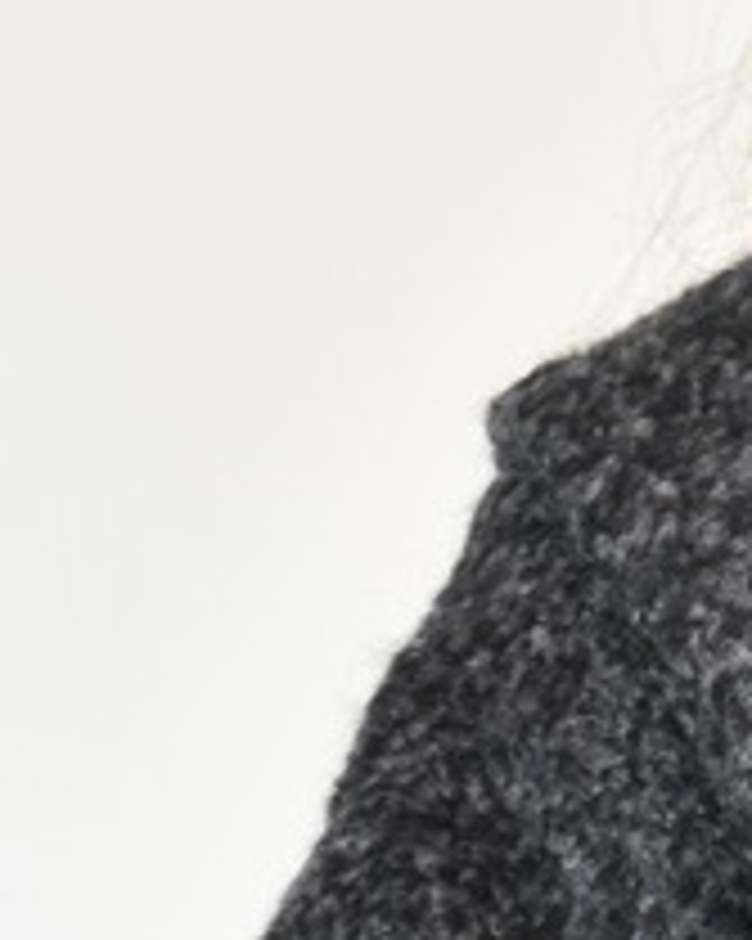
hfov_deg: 5.5
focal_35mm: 278
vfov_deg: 6.6
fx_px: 7740
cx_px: 1270
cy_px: 2361
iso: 1600
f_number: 13
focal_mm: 38
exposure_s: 1/25
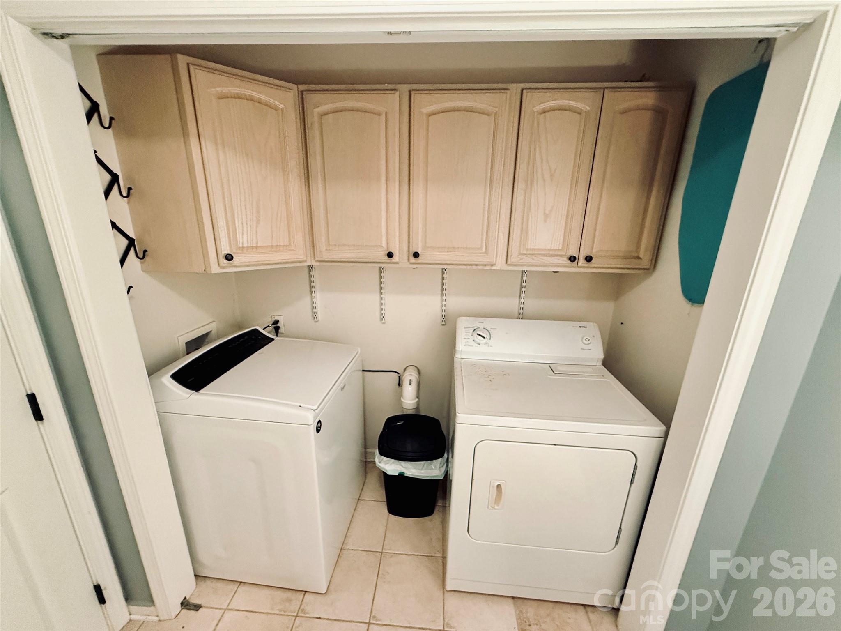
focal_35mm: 14
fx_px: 340
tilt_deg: -17.2
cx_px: 420
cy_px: 316
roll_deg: -1.5
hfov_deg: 102.1
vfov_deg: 85.7
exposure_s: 1/60
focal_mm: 2.22
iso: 800
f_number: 2.2
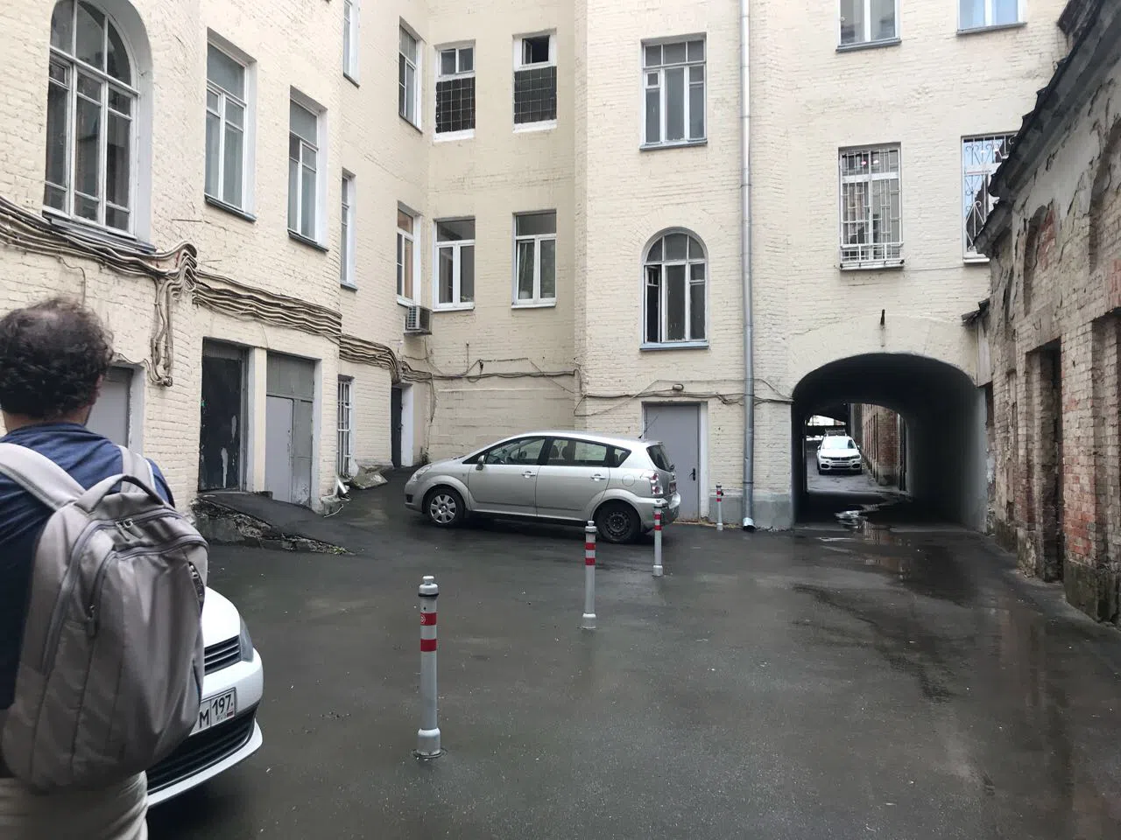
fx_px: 907
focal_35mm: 28
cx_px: 560
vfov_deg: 49.7
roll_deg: -0.2
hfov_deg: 63.4
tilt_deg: +4.2
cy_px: 420
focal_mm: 3.99
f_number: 1.8
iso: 20
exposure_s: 1/169
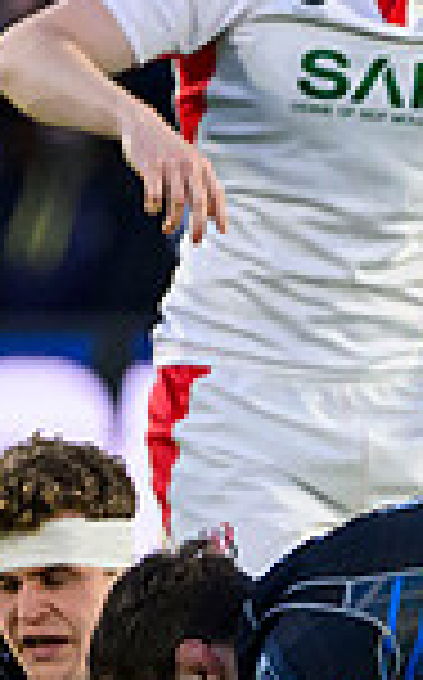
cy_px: 759
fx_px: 47336
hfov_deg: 0.5
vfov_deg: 0.8
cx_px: 1402
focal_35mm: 2559
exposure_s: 1/2000
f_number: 3.2
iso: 4000
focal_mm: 400
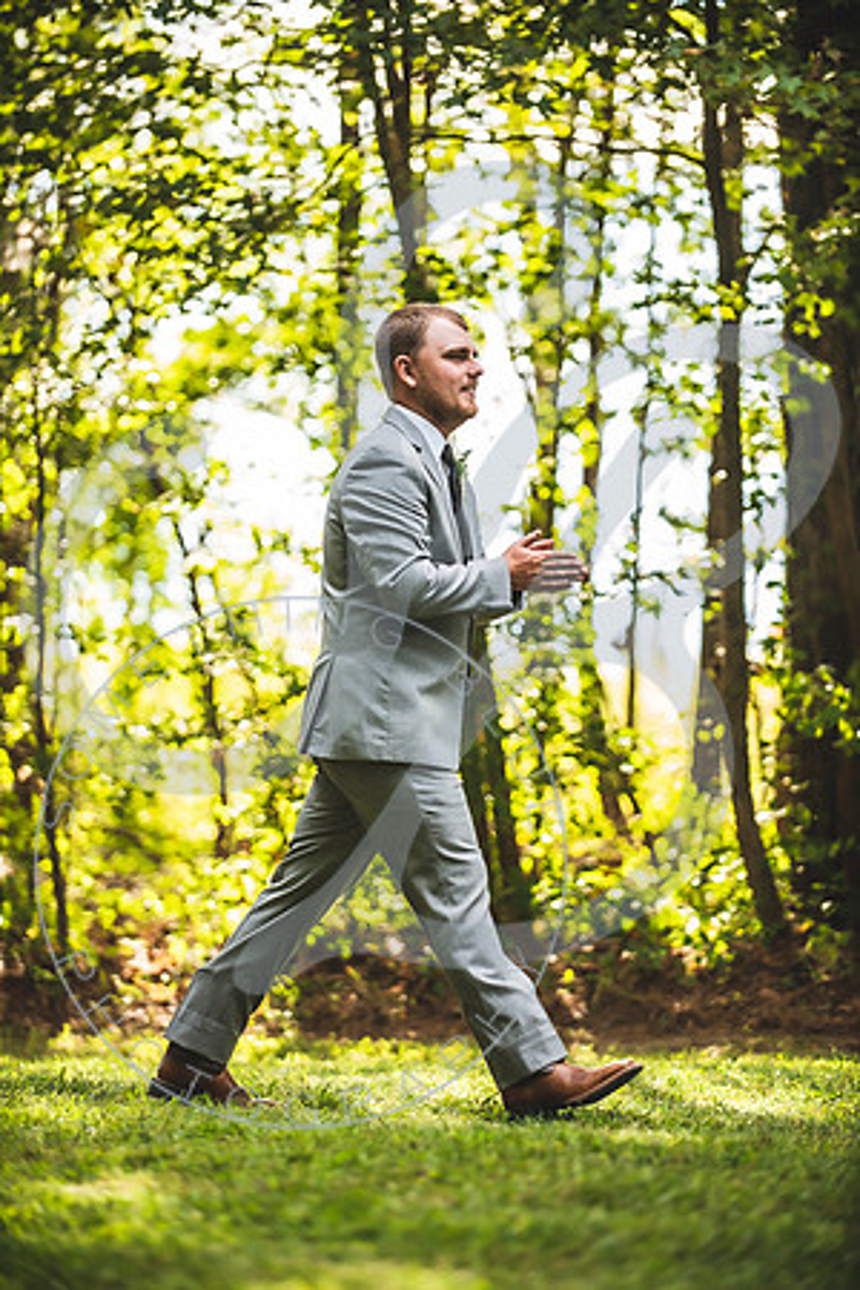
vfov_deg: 15.8
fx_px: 4658
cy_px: 645
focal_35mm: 130
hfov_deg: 10.5
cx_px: 430
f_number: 2.8
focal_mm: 130
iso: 500
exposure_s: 1/500
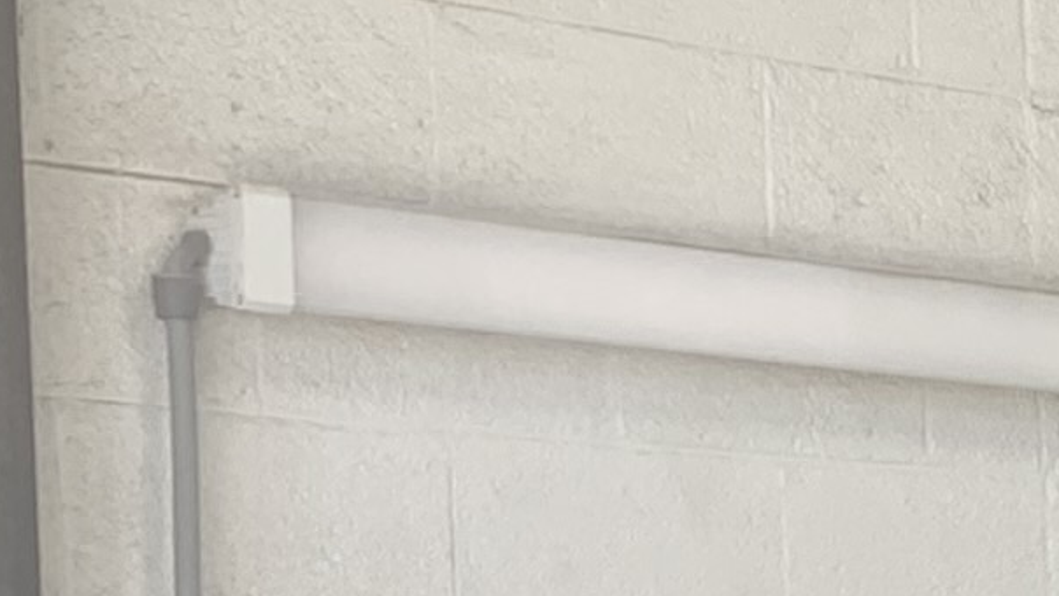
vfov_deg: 6.2
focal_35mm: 189
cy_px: 1260
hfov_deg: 9.2
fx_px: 5308
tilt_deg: -0.7
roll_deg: +1.0
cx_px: 3149
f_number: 1.8
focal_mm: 4.25
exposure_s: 1/120
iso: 25
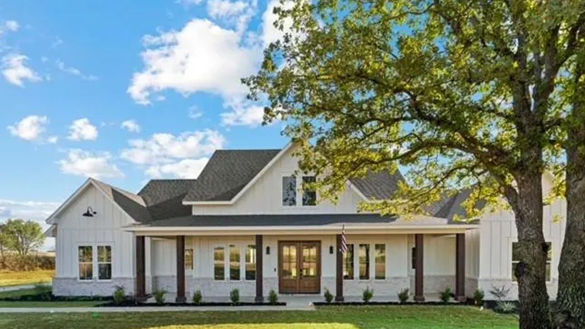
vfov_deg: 60.6
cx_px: 294
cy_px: 195
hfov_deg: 92.7
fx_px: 279
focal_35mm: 18
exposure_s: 1/50
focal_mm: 17
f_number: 8
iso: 100
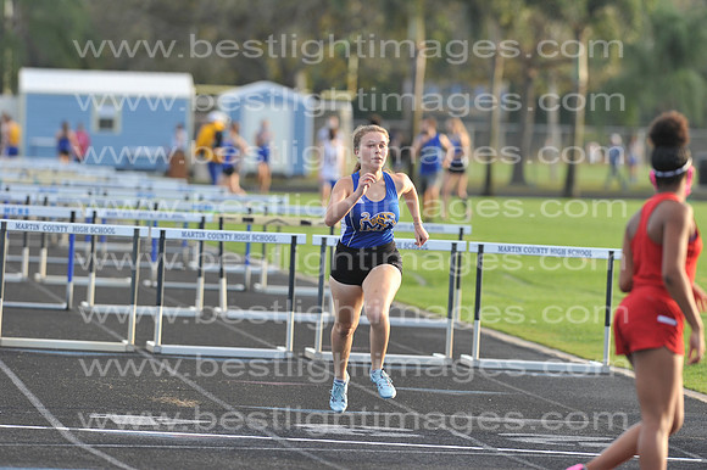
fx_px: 5888
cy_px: 235
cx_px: 354
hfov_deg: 6.9
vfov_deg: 4.6
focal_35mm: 300
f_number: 4.5
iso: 800
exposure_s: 1/1250
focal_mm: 300
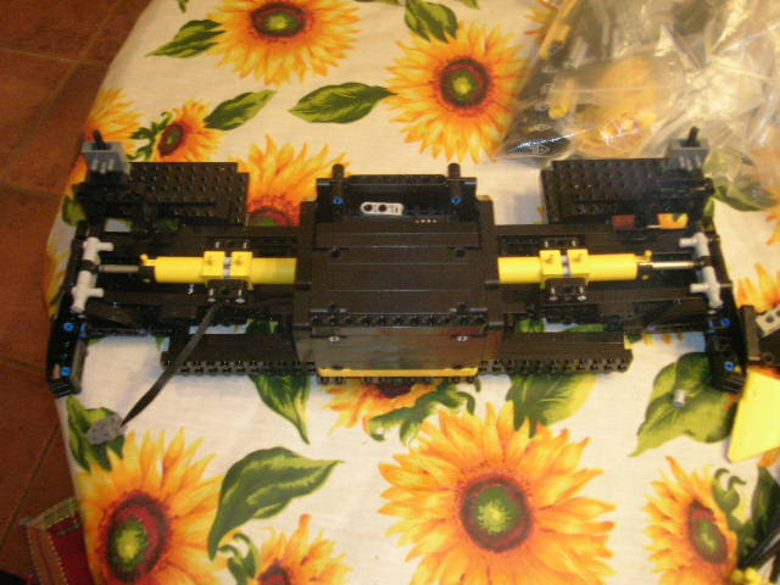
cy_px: 292
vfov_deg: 39.7
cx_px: 390
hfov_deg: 51.4
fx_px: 811
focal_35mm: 36
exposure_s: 1/3.7
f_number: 2.9
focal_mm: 6
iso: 200
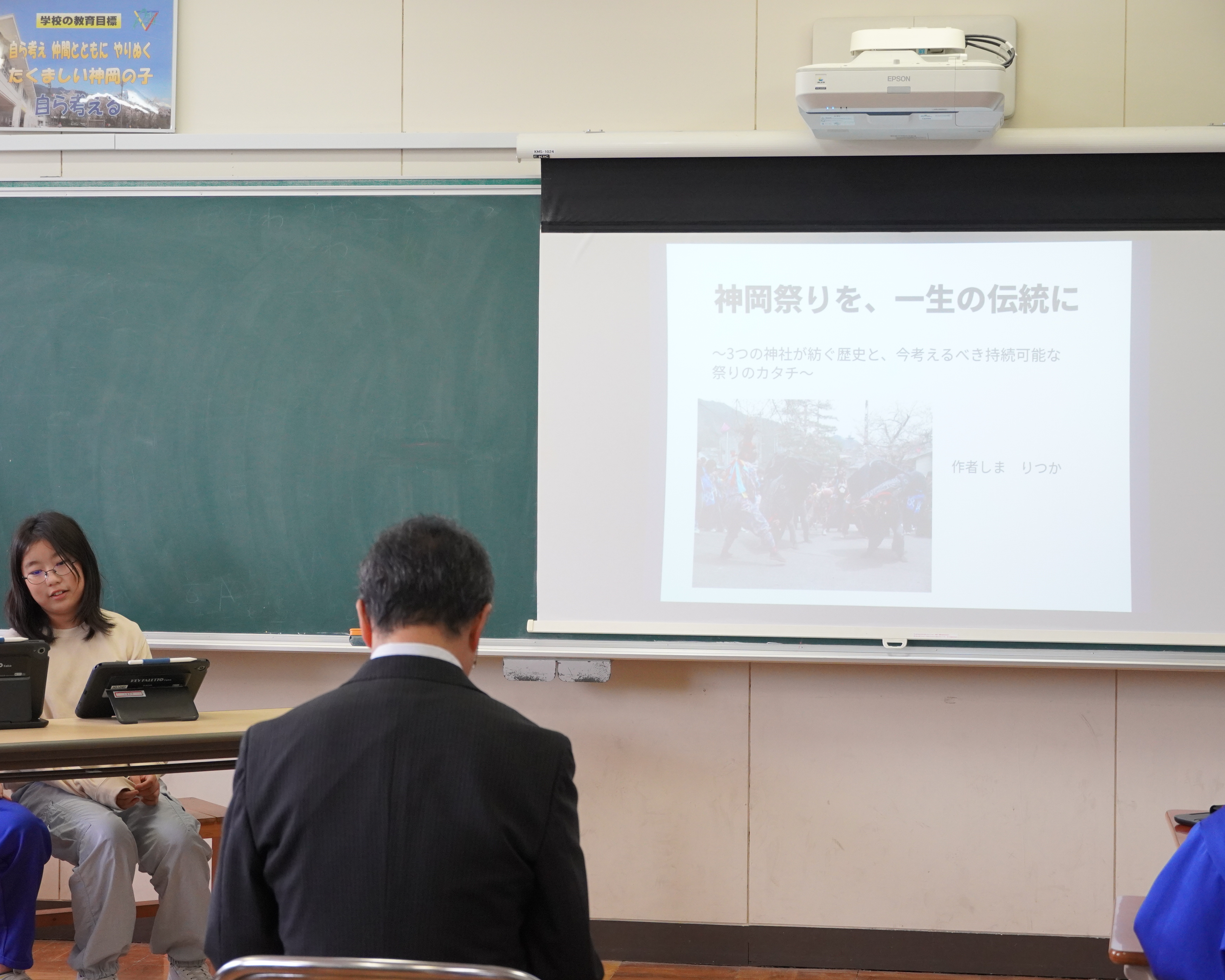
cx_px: 558
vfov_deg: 20.8
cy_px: 492
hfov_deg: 25.9
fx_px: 2667
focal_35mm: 74
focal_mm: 43
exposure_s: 1/160
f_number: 5
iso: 1600
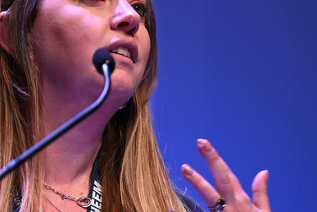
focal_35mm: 543
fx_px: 4785
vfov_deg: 2.5
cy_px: 118
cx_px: 140
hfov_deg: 3.8
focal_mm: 200
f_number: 2.8
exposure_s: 1/200
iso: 250
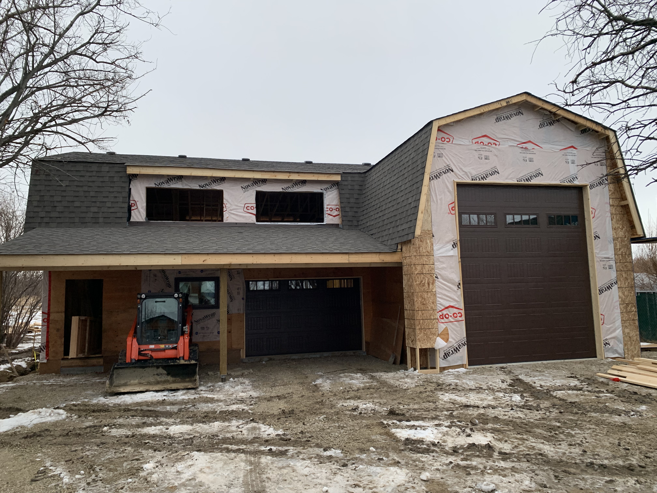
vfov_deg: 53.1
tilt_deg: +4.6
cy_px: 246
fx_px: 493
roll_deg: +1.2
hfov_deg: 67.3
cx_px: 328
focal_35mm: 26
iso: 64
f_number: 1.8
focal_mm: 4.25
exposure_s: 1/121
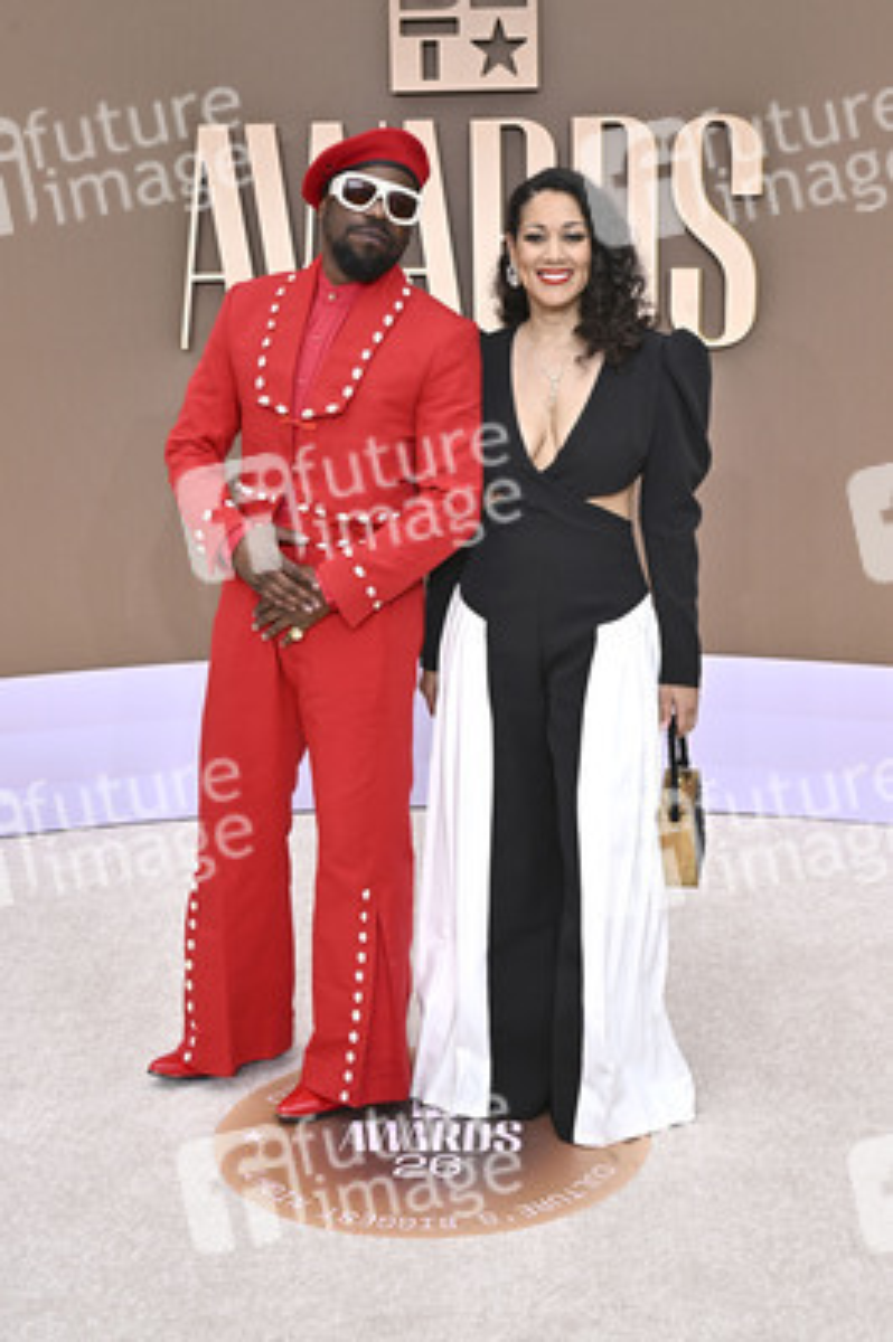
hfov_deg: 29.8
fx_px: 1677
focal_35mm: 45
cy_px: 671
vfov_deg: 43.6
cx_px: 446
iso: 400
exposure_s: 1/320
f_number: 9
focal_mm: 45
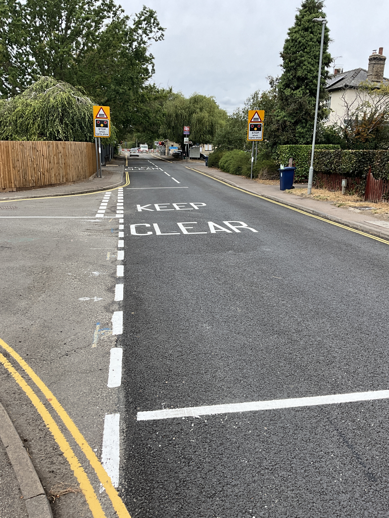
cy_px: 259
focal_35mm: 29
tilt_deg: -13.8
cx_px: 194
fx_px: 435
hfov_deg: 48.2
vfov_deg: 61.7
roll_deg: -1.5
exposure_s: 1/929
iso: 25
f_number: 1.8
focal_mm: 3
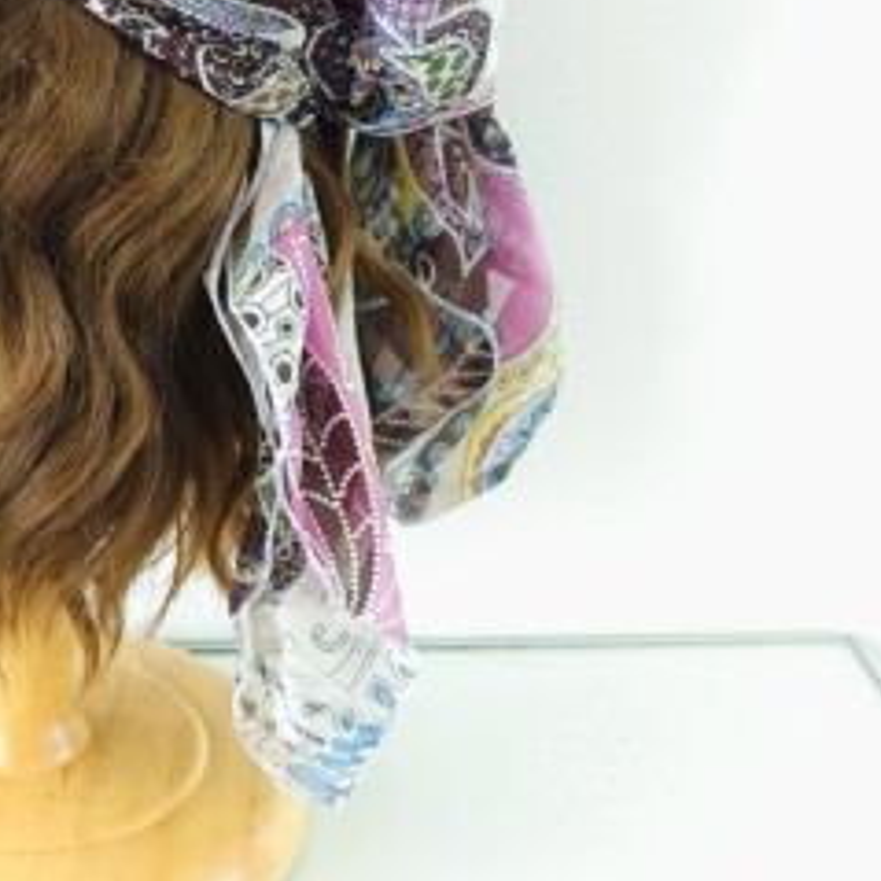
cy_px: 280
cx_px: 59
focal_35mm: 71
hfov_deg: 23.6
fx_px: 2044
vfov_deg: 24.2
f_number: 1.65
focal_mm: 6.14
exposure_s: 1/30
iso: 50
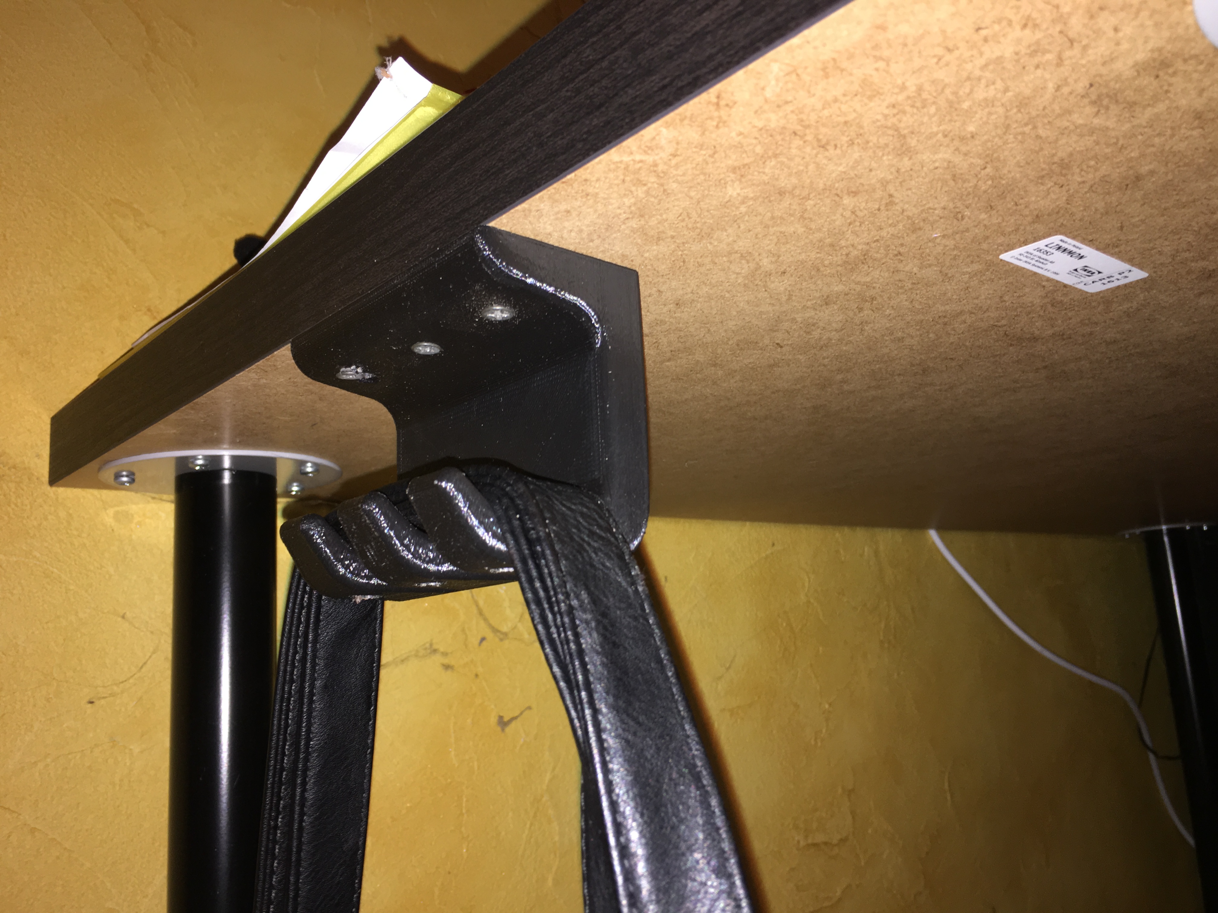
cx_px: 609
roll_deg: +4.8
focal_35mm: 29
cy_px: 456
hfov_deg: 61.7
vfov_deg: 48.2
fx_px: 1020
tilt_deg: +11.3
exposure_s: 1/17
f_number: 2.2
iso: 32
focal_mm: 4.15
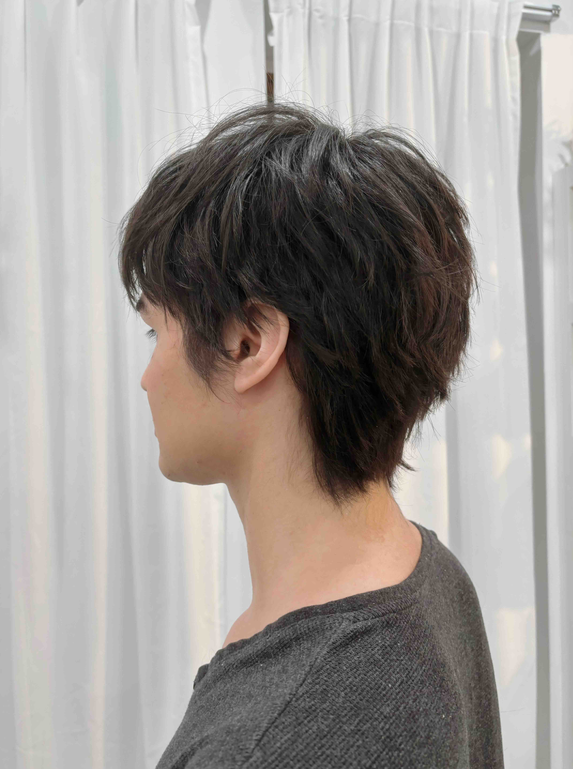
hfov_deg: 52.9
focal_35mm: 26
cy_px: 384
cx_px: 286
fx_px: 576
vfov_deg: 67.4
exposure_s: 1/60
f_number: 1.6
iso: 100
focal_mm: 5.96
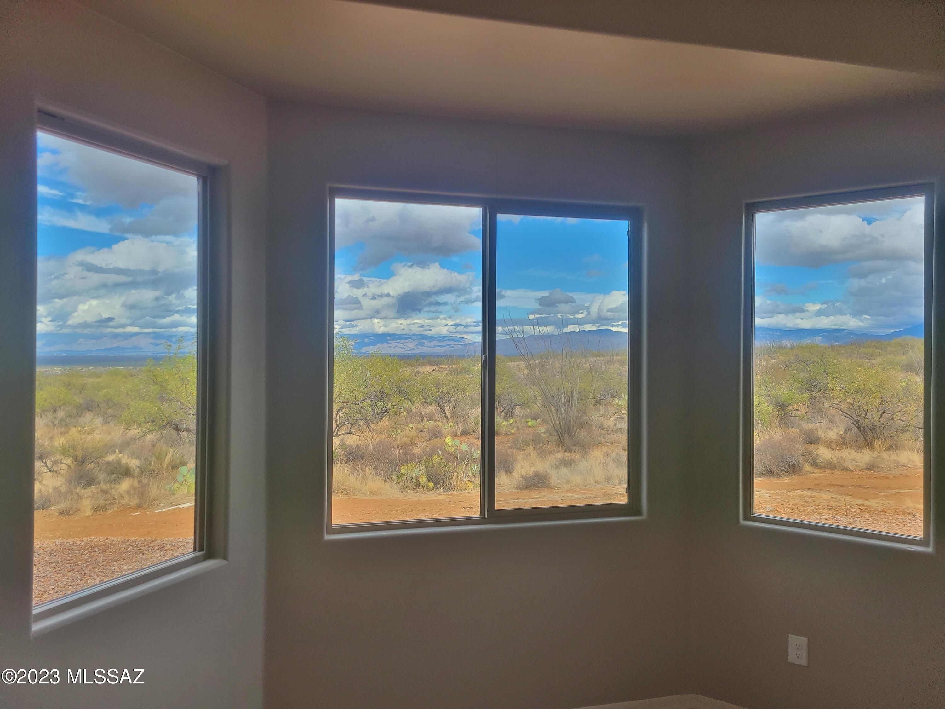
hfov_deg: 67.3
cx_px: 472
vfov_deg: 53.1
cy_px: 354
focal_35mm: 26
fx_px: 710
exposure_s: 1/675
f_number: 1.8
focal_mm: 5.4
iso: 40
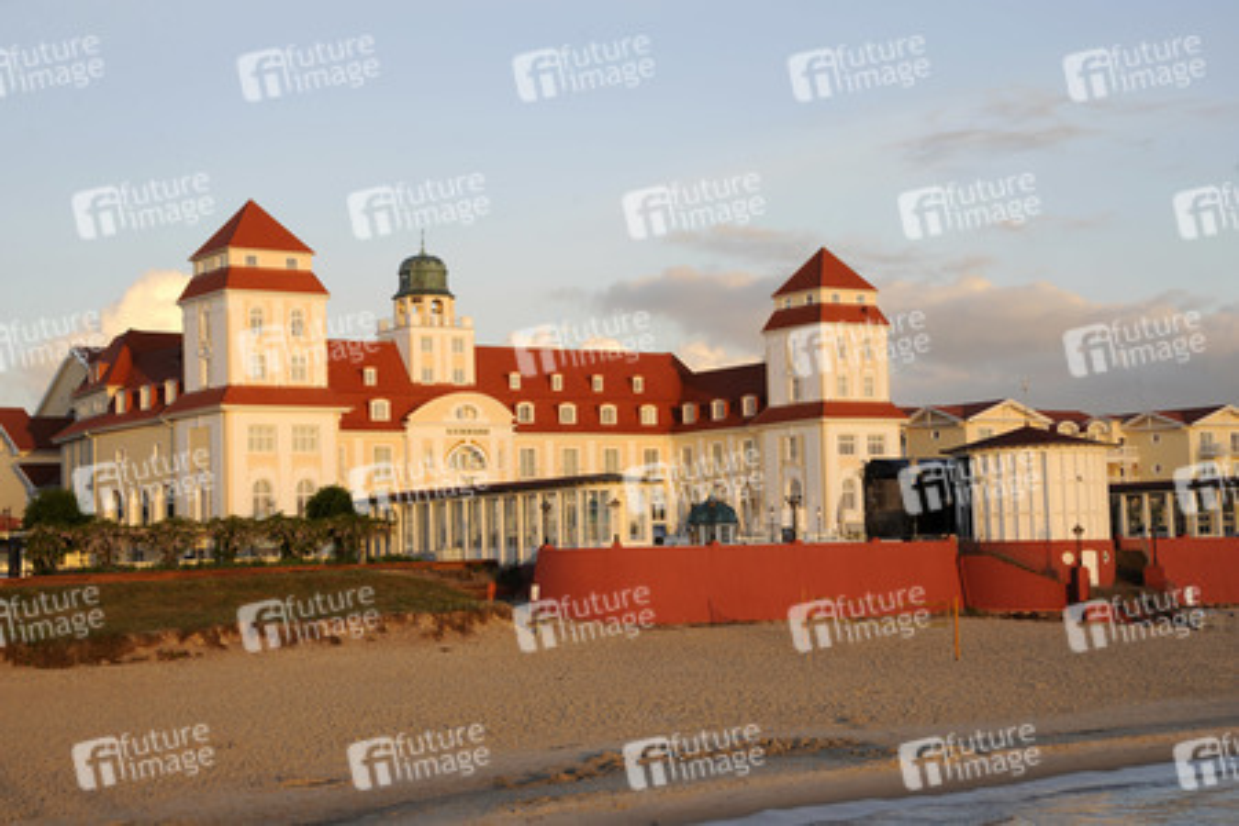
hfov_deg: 32.4
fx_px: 2134
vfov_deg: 21.9
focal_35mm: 62
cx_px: 620
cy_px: 413
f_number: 8
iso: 400
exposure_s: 1/250
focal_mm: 62
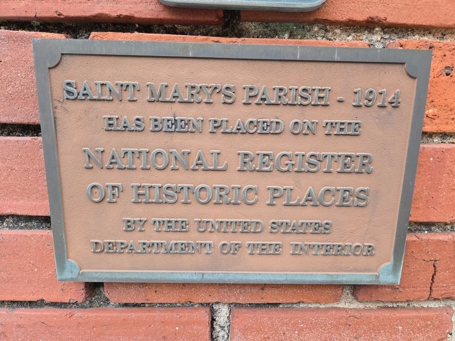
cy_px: 170
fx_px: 302
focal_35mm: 23
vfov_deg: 58.9
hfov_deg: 73.9
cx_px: 228
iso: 160
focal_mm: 5.4
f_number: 1.8
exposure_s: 1/120
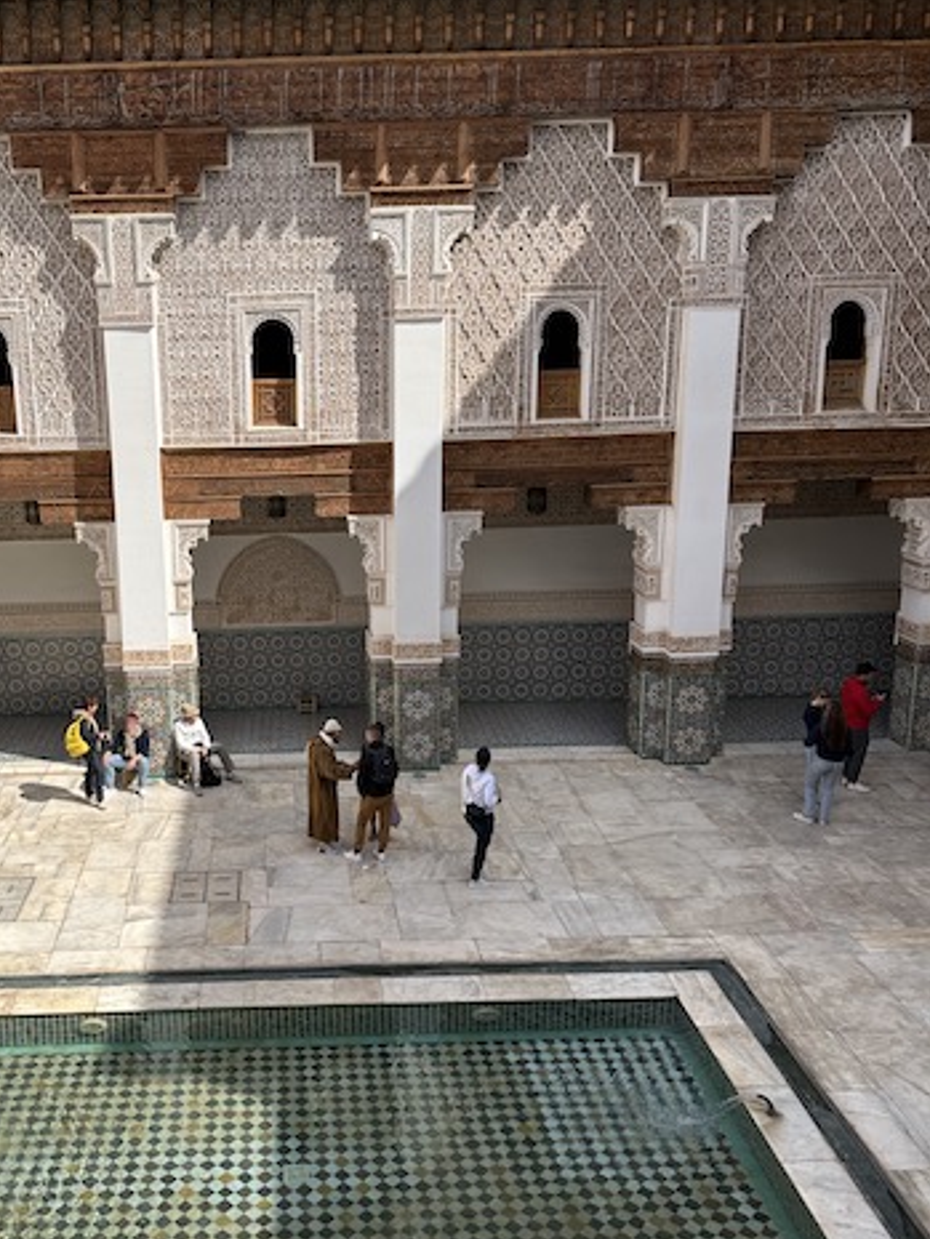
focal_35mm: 33
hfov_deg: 42.3
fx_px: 1182
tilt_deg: -13.0
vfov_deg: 55.3
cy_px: 610
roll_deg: +1.8
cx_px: 293
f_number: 1.78
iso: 80
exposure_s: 1/2155
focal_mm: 6.86
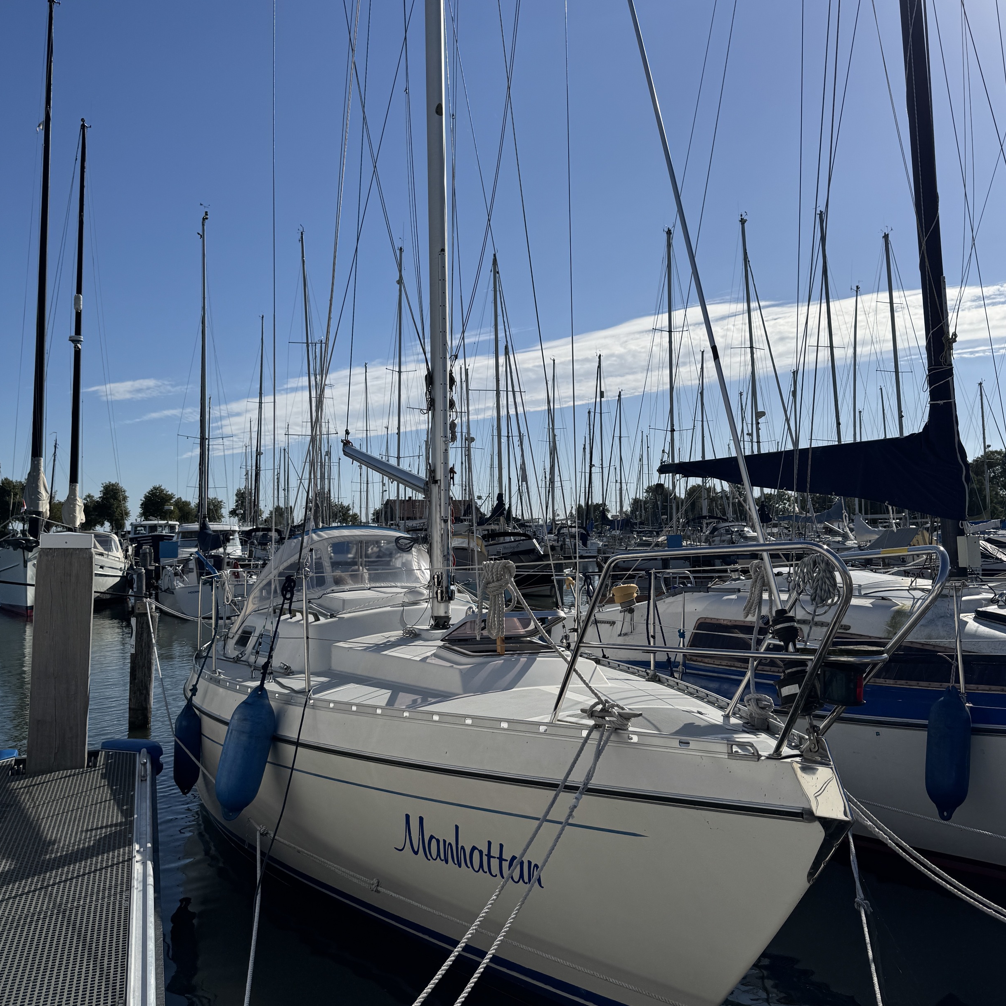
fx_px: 954
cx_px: 512
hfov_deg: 55.6
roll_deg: +0.7
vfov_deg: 55.5
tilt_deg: +5.9
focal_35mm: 29
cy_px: 443
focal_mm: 6.76
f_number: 1.78
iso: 80
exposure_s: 1/12346
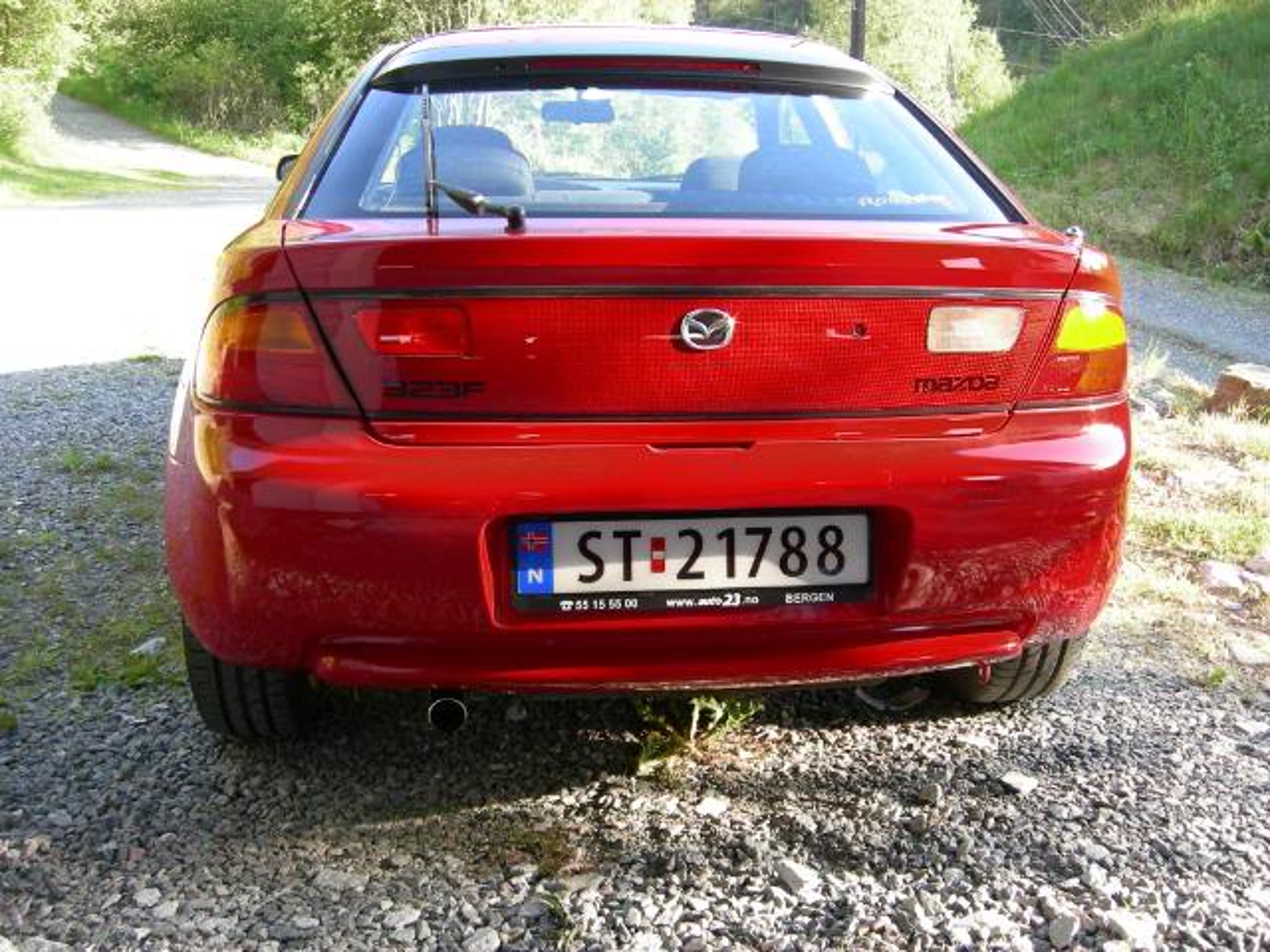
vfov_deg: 39.7
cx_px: 635
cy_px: 476
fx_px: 1321
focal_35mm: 36
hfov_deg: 51.4
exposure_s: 1/59.6
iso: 64
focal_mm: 7.5
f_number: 3
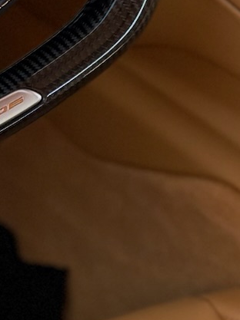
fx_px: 1093
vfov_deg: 16.6
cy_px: 57
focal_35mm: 118
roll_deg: -5.4
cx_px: 25
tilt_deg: -44.2
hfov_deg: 12.4
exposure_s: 1/243
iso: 160
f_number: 1.78
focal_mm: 6.76
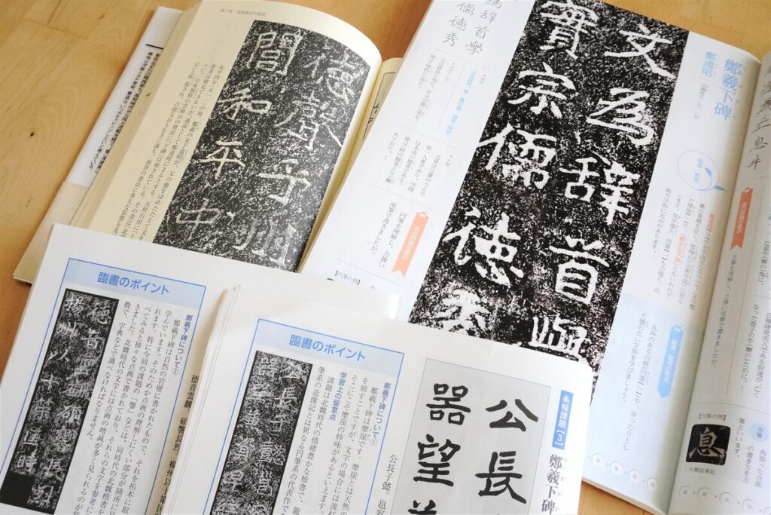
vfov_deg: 36.9
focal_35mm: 36
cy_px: 258
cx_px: 386
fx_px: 771
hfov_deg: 53.1
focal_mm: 24
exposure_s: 1/20
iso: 3200
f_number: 11
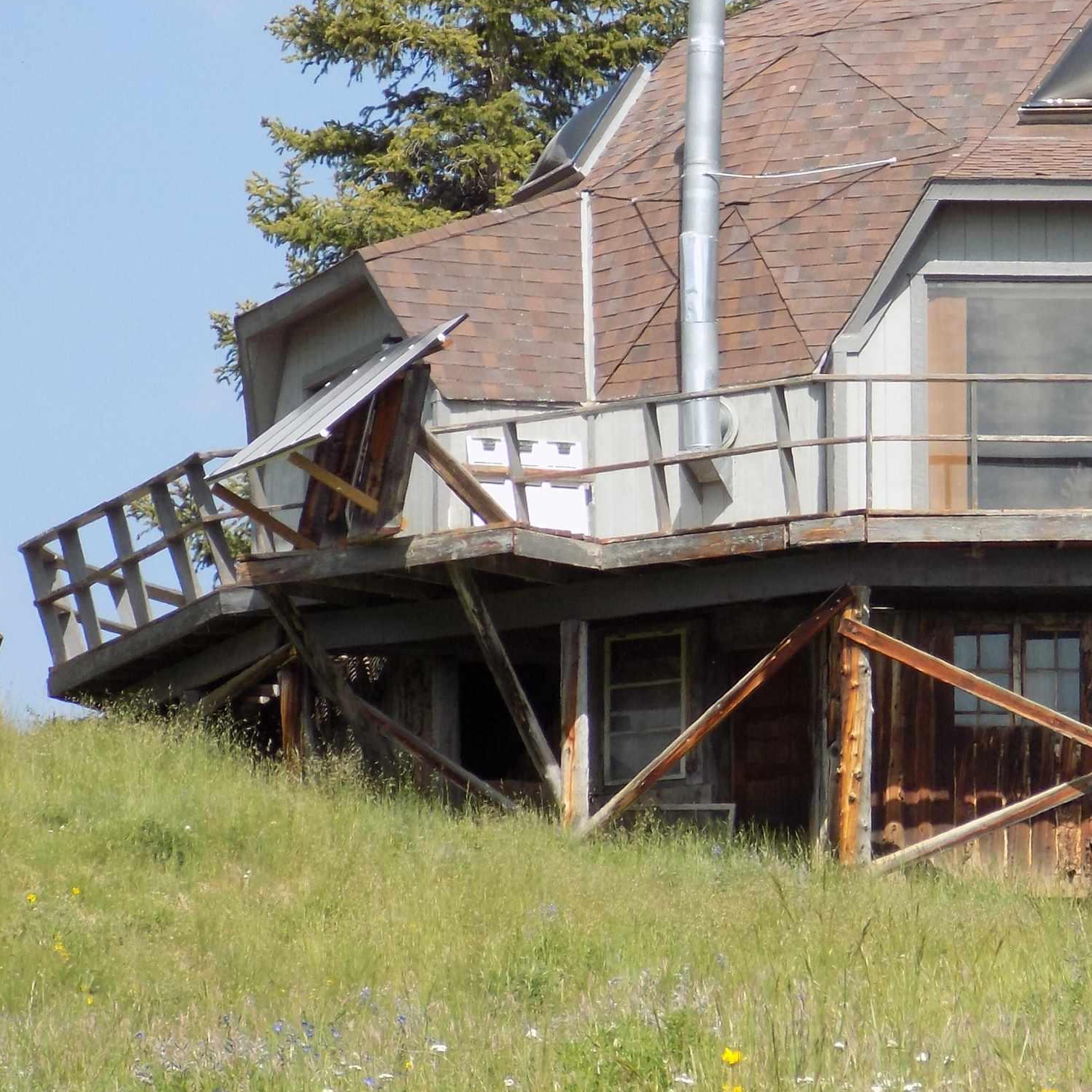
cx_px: 999
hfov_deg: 4.5
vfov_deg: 4.5
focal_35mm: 391
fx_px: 13955
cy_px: 504
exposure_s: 1/250
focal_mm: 38.6
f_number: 5.5
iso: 80
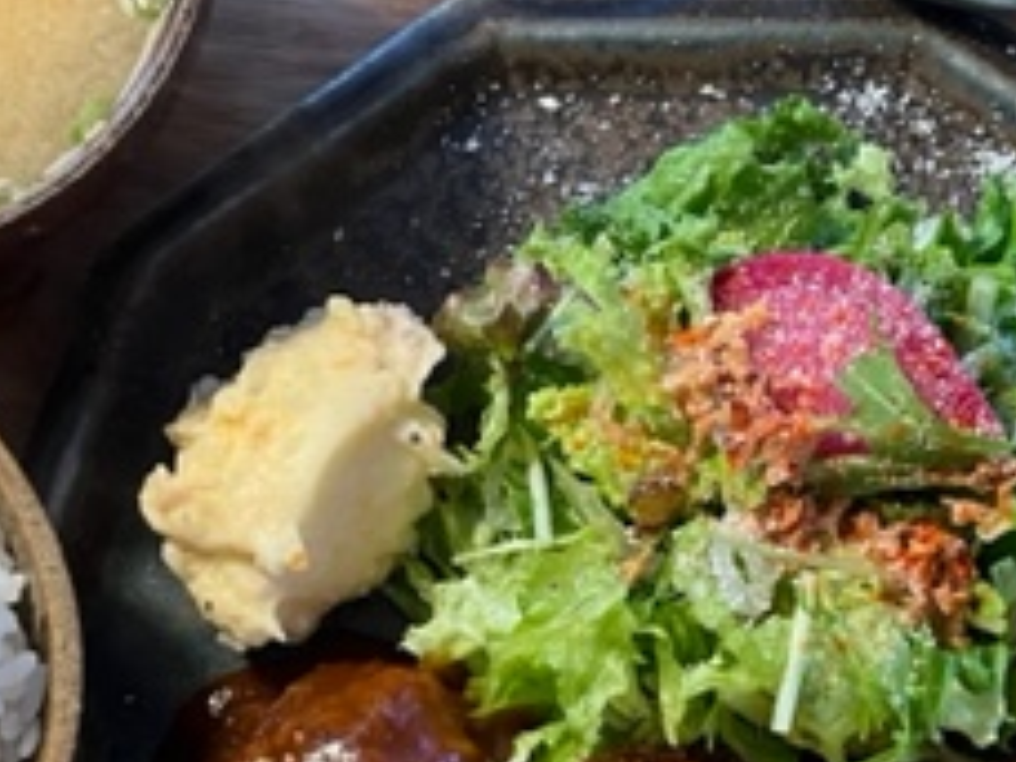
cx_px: 441
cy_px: 530
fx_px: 2143
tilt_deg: -80.5
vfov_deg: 20.1
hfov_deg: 26.7
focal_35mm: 73
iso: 125
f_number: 1.5
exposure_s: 1/71
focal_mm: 5.7
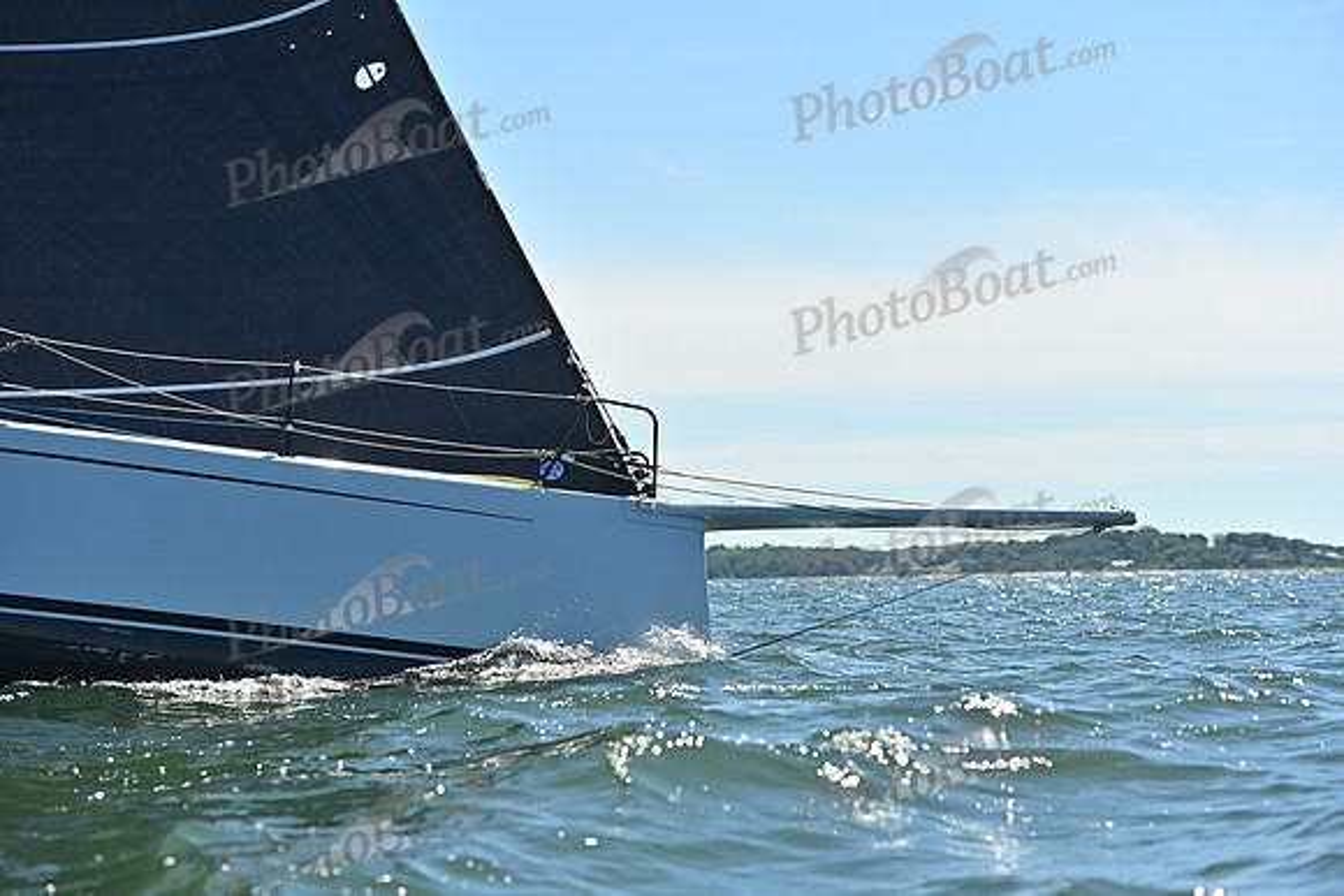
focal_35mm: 100
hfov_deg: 20.4
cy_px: 448
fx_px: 3734
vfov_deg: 13.7
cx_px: 672
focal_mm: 100
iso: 320
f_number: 4
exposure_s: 1/4000
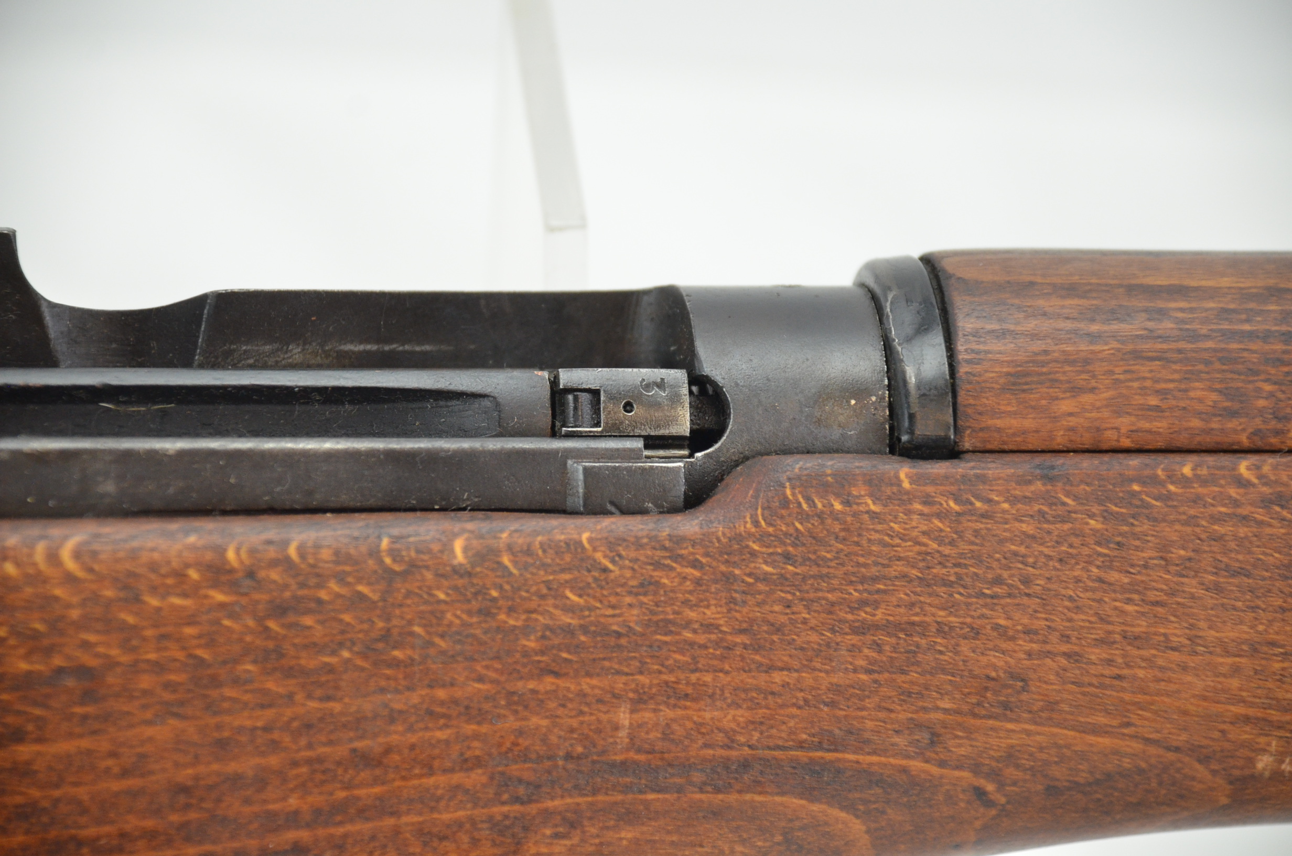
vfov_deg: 6.8
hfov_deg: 10.2
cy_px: 428
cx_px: 646
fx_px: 7252
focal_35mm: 202
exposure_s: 1/125
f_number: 5.6
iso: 1250
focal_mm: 135
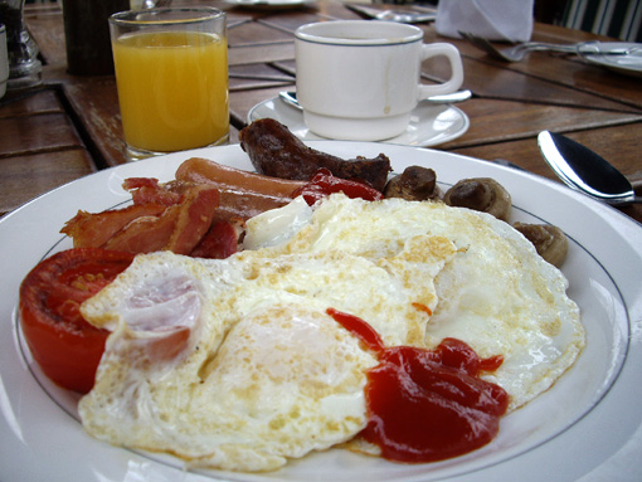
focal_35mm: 38
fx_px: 705
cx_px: 321
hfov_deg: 49.0
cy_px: 241
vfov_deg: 37.8
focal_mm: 7.9
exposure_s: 1/125
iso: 100
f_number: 2.8
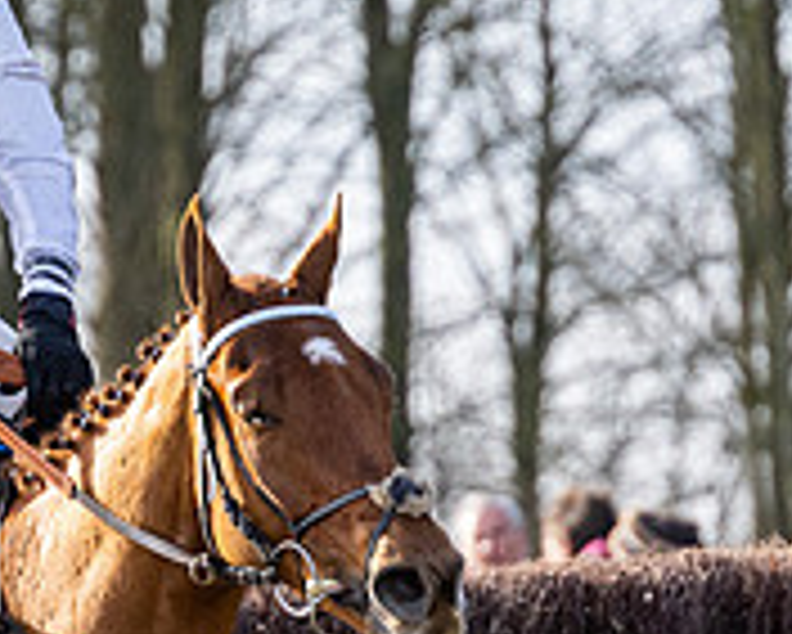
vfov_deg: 2.3
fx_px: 15620
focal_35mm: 666
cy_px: 692
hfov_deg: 2.9
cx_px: 325
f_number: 4
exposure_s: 1/1600
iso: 800
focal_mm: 150
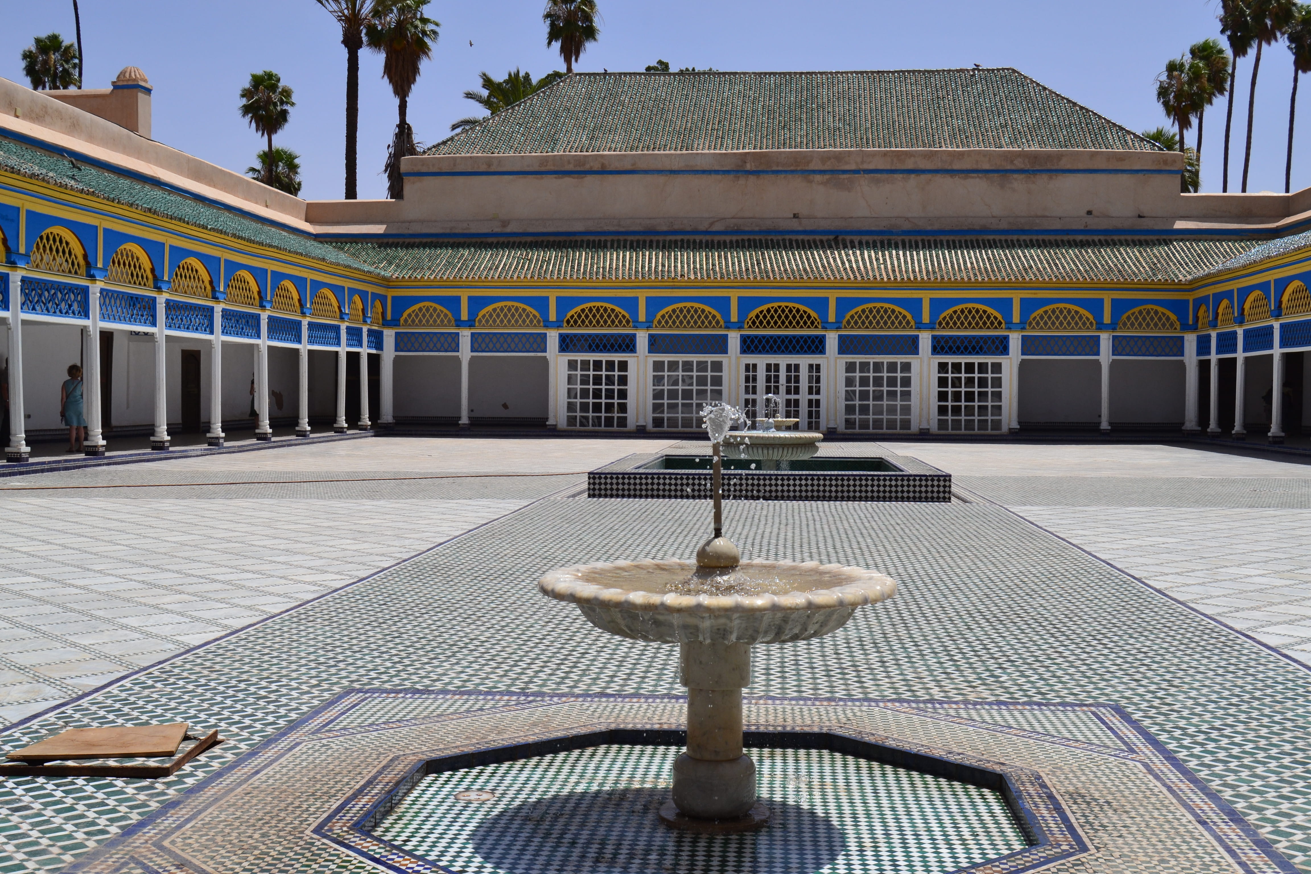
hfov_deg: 49.6
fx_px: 1420
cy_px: 437
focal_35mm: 39
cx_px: 656
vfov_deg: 34.2
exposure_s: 1/500
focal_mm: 26
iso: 250
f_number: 11
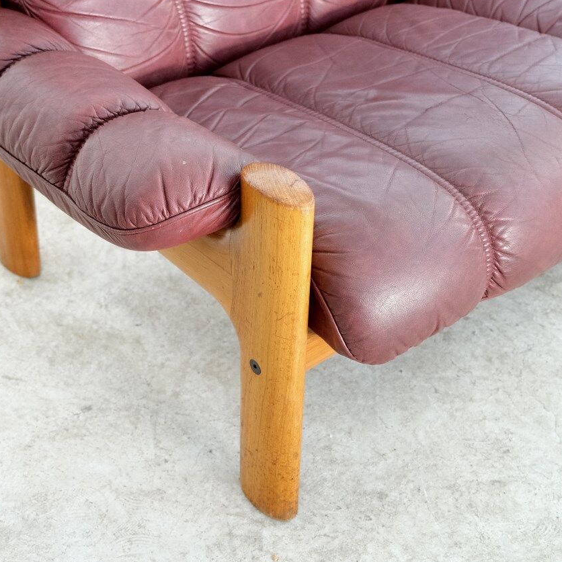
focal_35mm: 53
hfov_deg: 32.2
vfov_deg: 32.2
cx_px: 284
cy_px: 281
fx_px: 974
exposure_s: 1/40
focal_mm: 27.5
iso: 2500
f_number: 4
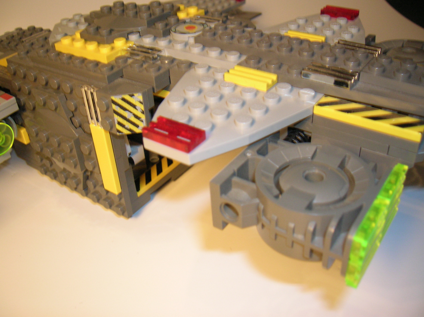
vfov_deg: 41.7
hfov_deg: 54.0
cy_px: 158
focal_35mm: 34
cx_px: 212
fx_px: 416
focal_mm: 5.7
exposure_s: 1/28
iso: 142
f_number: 2.9
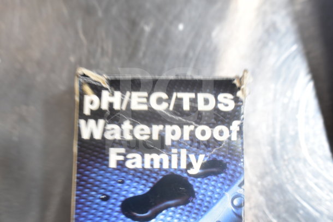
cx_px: 166
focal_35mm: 45
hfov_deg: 43.6
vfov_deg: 29.9
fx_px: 416
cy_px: 111
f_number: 4.2
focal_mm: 30
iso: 450
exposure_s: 1/50
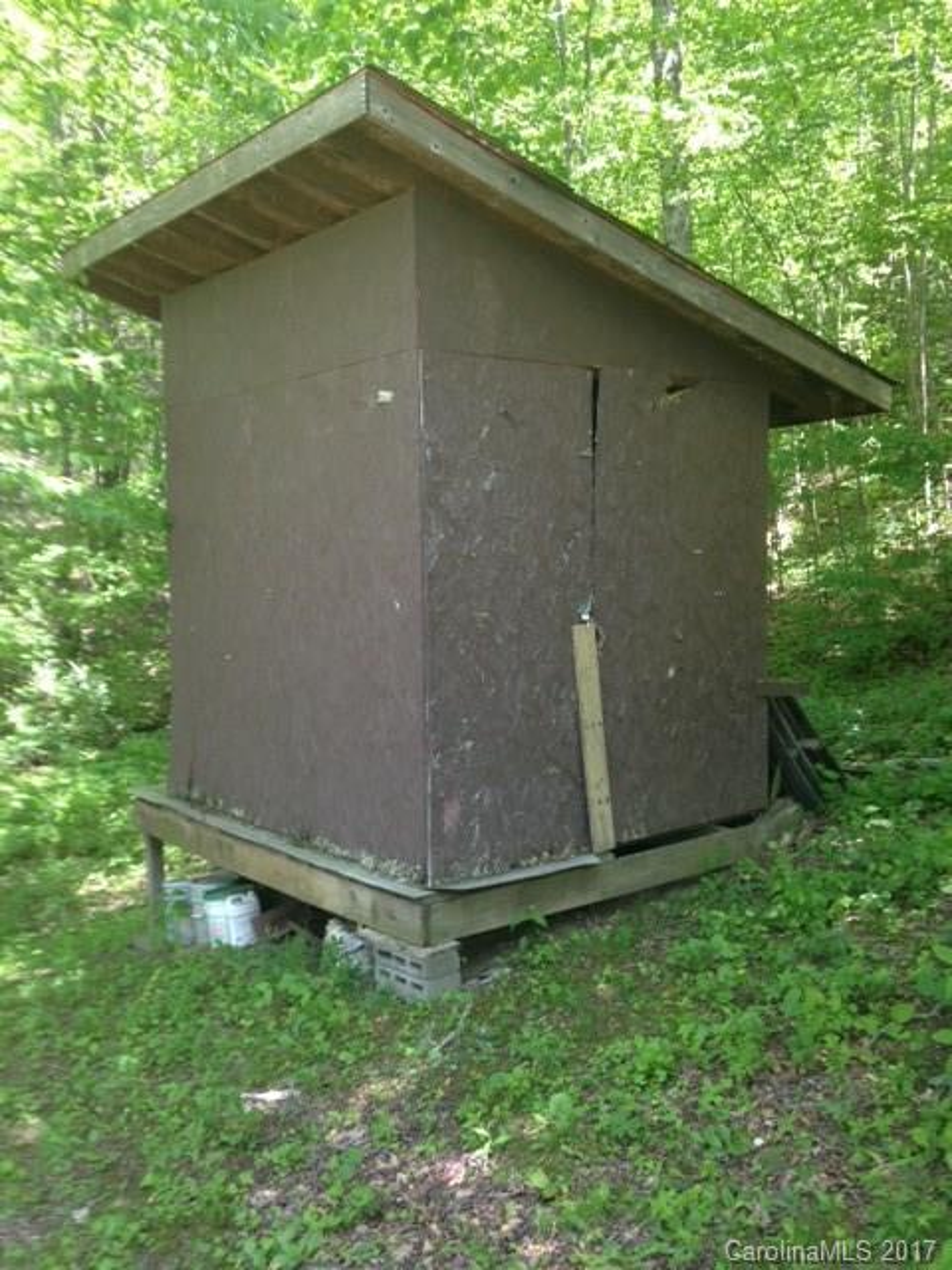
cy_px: 635
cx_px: 476
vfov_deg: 55.4
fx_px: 1210
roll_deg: +1.2
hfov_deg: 42.9
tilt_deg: -4.1
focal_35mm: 33
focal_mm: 4.12
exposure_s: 1/40
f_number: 2.4
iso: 50
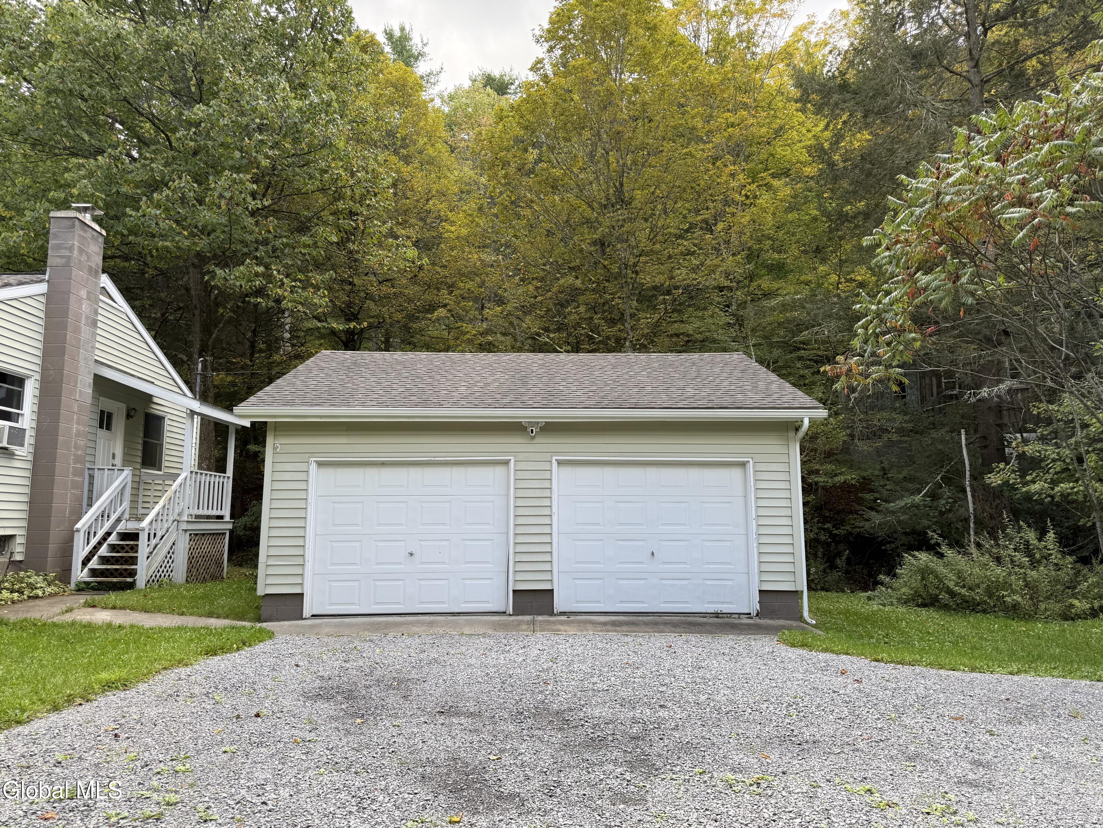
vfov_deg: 56.8
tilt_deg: +8.1
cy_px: 414
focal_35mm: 24
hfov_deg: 71.6
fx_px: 765
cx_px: 552
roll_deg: +0.3
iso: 80
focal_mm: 6.76
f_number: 1.78
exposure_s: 1/476
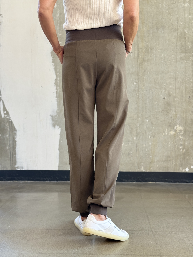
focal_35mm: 48
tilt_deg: -3.4
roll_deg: -0.1
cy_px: 128
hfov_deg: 30.3
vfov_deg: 39.7
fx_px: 357
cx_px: 96
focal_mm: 6.76
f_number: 1.78
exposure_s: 1/50
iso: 64
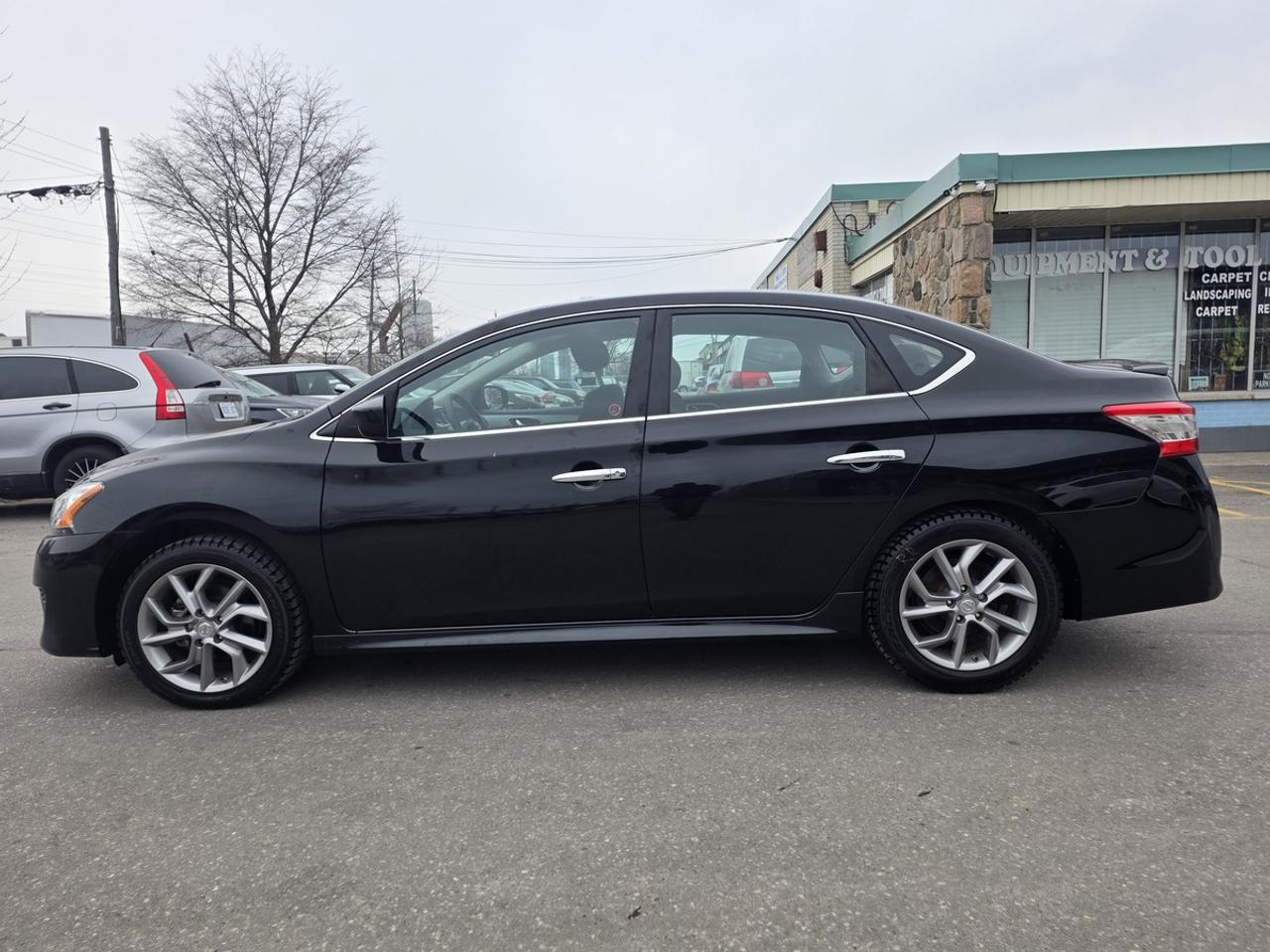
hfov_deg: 73.9
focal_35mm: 23
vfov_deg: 58.9
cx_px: 635
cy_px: 476
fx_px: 844
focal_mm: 6.25
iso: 80
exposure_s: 1/2216
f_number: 1.7
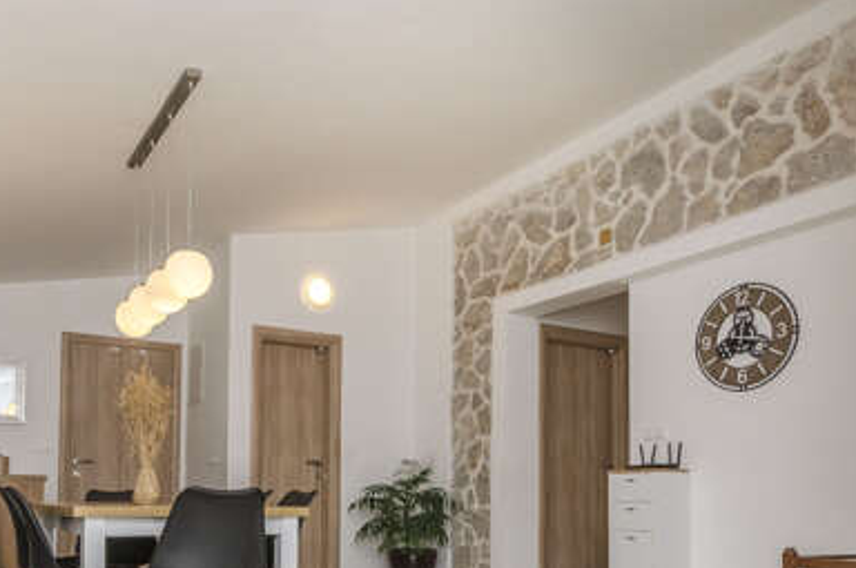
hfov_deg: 61.0
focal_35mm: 30
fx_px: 712
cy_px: 471
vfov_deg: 41.2
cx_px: 312
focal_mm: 10
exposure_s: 1/100
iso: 100
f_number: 9
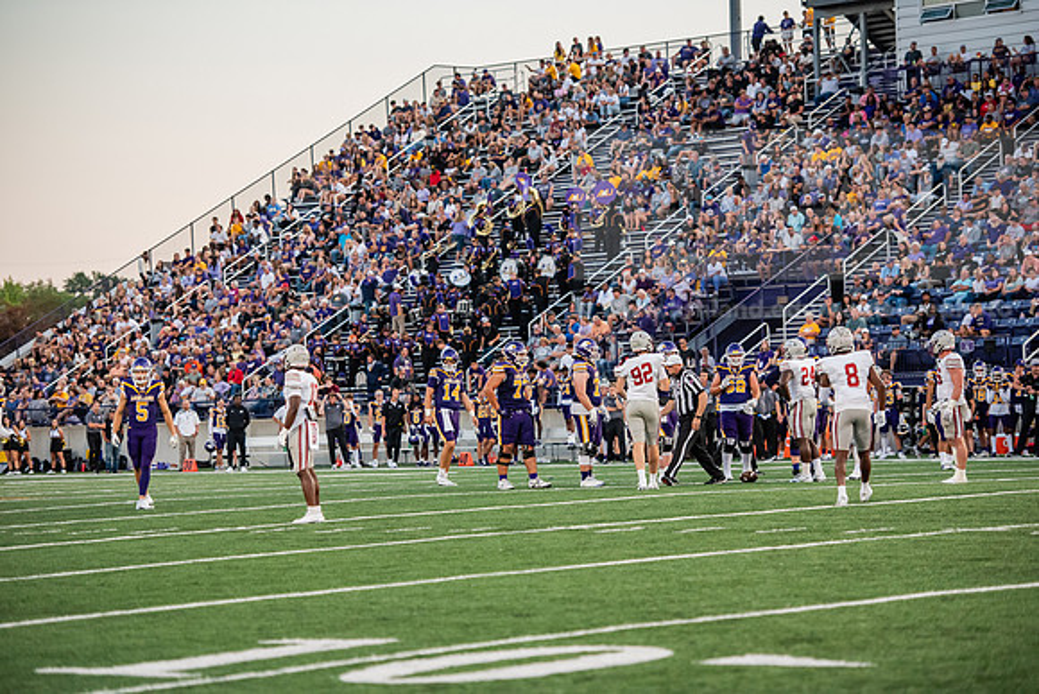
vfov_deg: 11.2
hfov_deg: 16.8
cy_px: 347
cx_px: 520
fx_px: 3522
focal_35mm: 122
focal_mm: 122
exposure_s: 1/1250
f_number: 3.2
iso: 3200
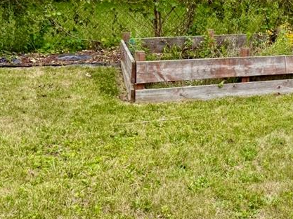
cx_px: 339
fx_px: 499
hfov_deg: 28.9
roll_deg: -1.8
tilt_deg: -3.4
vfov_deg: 24.1
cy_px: 20
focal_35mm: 59
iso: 100
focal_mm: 6.76
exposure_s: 1/2445
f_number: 1.78
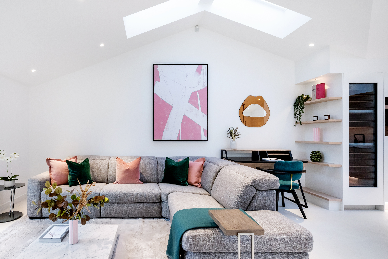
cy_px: 135
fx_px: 183
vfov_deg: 70.4
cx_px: 168
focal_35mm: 17
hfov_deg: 92.7
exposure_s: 1/100
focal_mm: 14
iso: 1000
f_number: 8
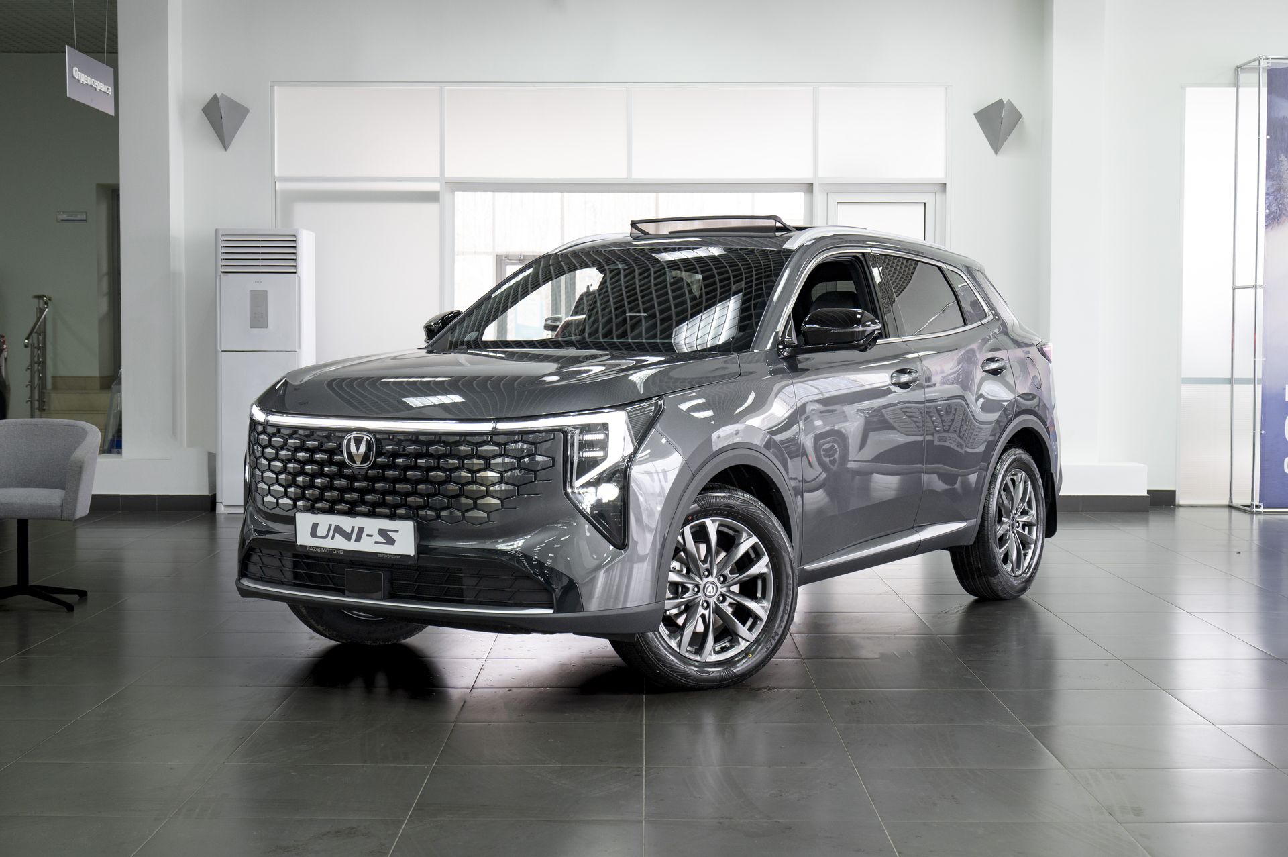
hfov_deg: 39.6
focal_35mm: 50
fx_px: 1787
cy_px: 428
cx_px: 644
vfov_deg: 27.0
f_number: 5.6
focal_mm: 50
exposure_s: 1/30
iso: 800
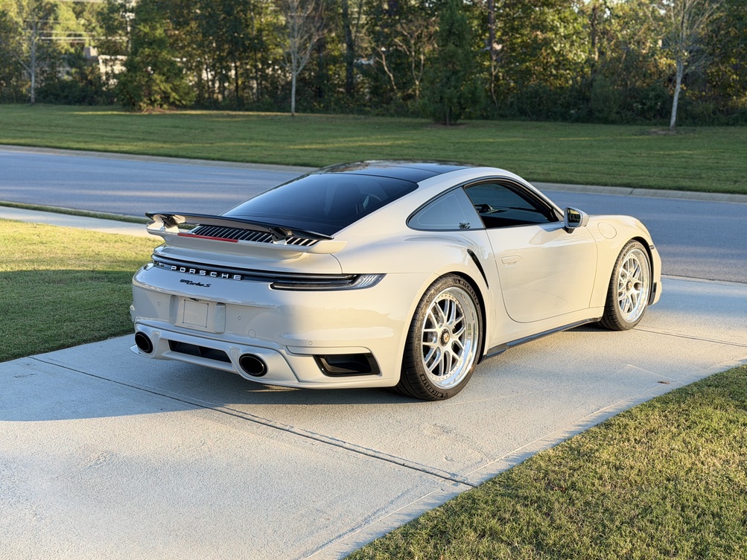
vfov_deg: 29.7
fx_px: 1057
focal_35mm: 49
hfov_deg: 38.9
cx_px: 381
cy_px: 284
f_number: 1.78
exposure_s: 1/917
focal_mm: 6.76
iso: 64
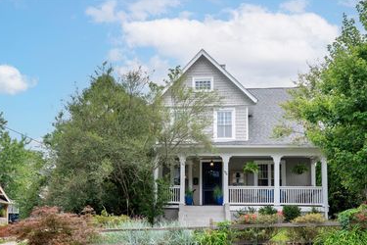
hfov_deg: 47.9
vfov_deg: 33.2
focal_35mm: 40
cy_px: 158
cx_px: 237
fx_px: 408
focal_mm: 30
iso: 200
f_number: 8
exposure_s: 1/60
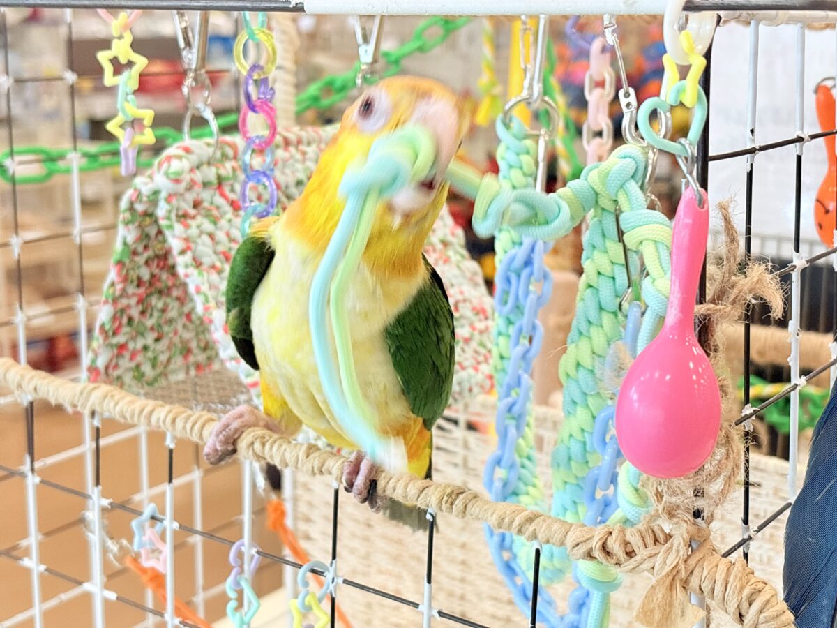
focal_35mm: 52
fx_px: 1257
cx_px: 418
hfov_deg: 36.8
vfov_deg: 28.0
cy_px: 314
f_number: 1.6
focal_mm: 5.96
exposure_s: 1/100
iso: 64
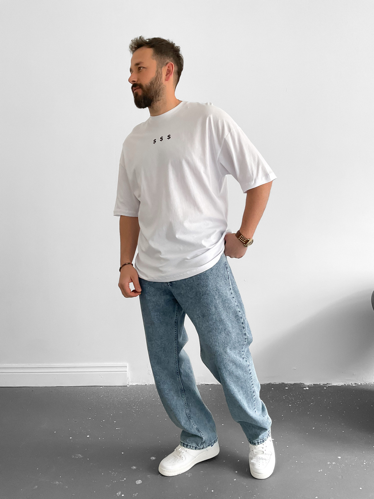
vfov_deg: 61.7
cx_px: 187
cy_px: 250
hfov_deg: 48.2
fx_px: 418
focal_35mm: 29
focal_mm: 3
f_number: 1.8
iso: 64
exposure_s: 1/85
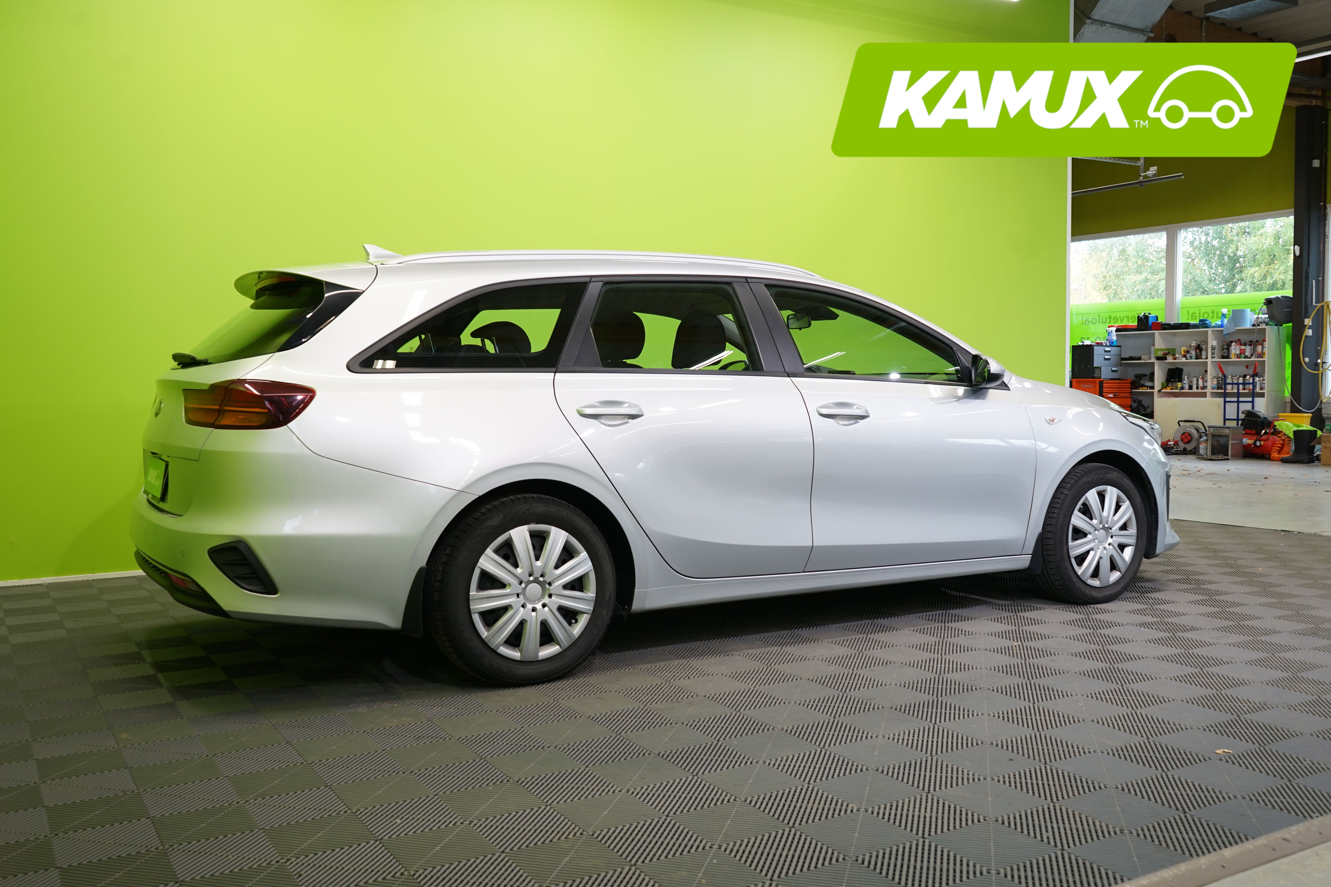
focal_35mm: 31
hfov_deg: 60.3
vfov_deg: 42.3
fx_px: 1146
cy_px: 444
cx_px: 666
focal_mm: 31
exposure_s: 1/25
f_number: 5.6
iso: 400
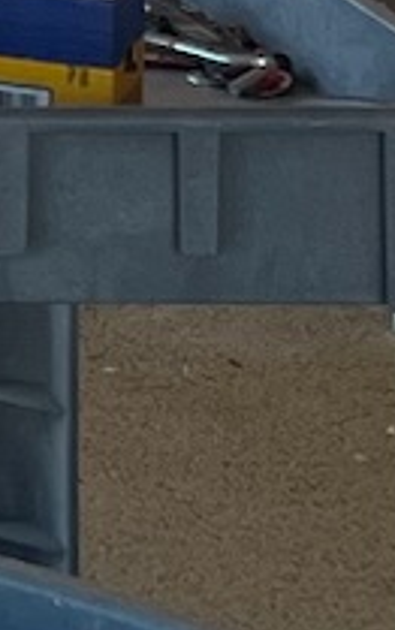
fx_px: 4641
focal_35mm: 270
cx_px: -1713
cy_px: -814
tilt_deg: -6.6
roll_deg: +0.6
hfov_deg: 4.2
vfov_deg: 7.3
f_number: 1.6
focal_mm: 5.1
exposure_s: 1/563
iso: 50
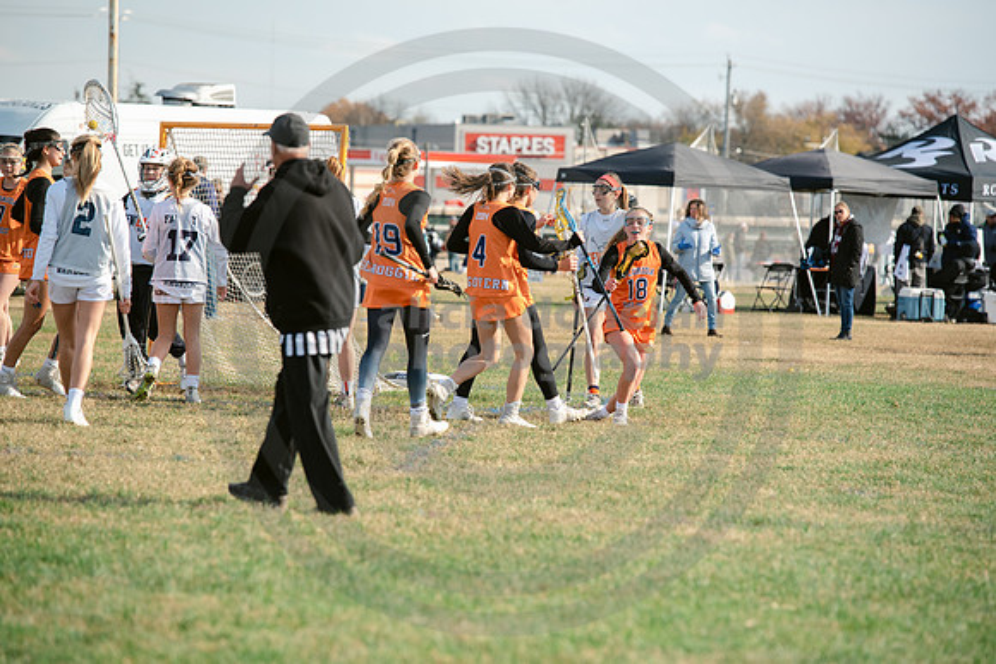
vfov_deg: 6.9
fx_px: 5534
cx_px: 498
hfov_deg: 10.3
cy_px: 332
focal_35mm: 200
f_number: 4.5
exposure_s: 1/1250
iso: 250
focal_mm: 200
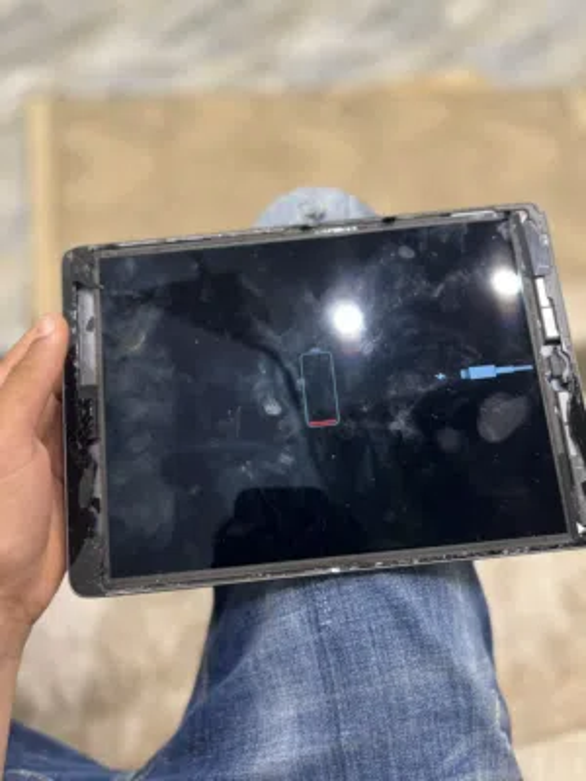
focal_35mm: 26
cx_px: 293
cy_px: 390
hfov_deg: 53.1
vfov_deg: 67.3
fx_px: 587
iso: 200
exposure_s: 1/50
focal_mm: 5.7
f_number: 1.5
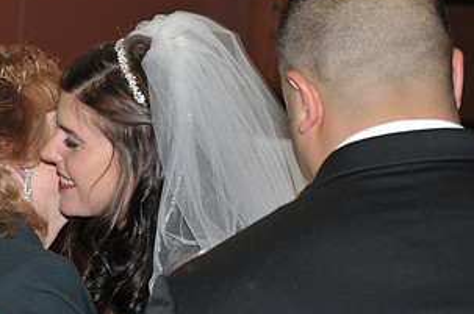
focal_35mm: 201
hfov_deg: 10.2
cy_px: 152
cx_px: 66
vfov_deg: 6.8
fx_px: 2642
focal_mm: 70
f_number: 6.3
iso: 400
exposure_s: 1/40
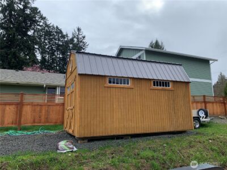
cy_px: 85
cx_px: 114
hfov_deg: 67.3
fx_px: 170
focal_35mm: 26
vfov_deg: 53.1
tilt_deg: +10.4
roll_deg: +0.6
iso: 25
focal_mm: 4.25
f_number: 1.8
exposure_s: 1/1845
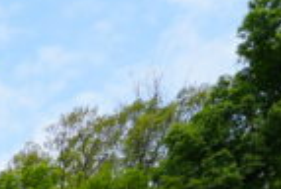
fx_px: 782
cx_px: -430
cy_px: 660
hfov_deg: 13.5
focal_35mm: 100
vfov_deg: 9.1
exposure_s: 1/125
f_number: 8
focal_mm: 14
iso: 80
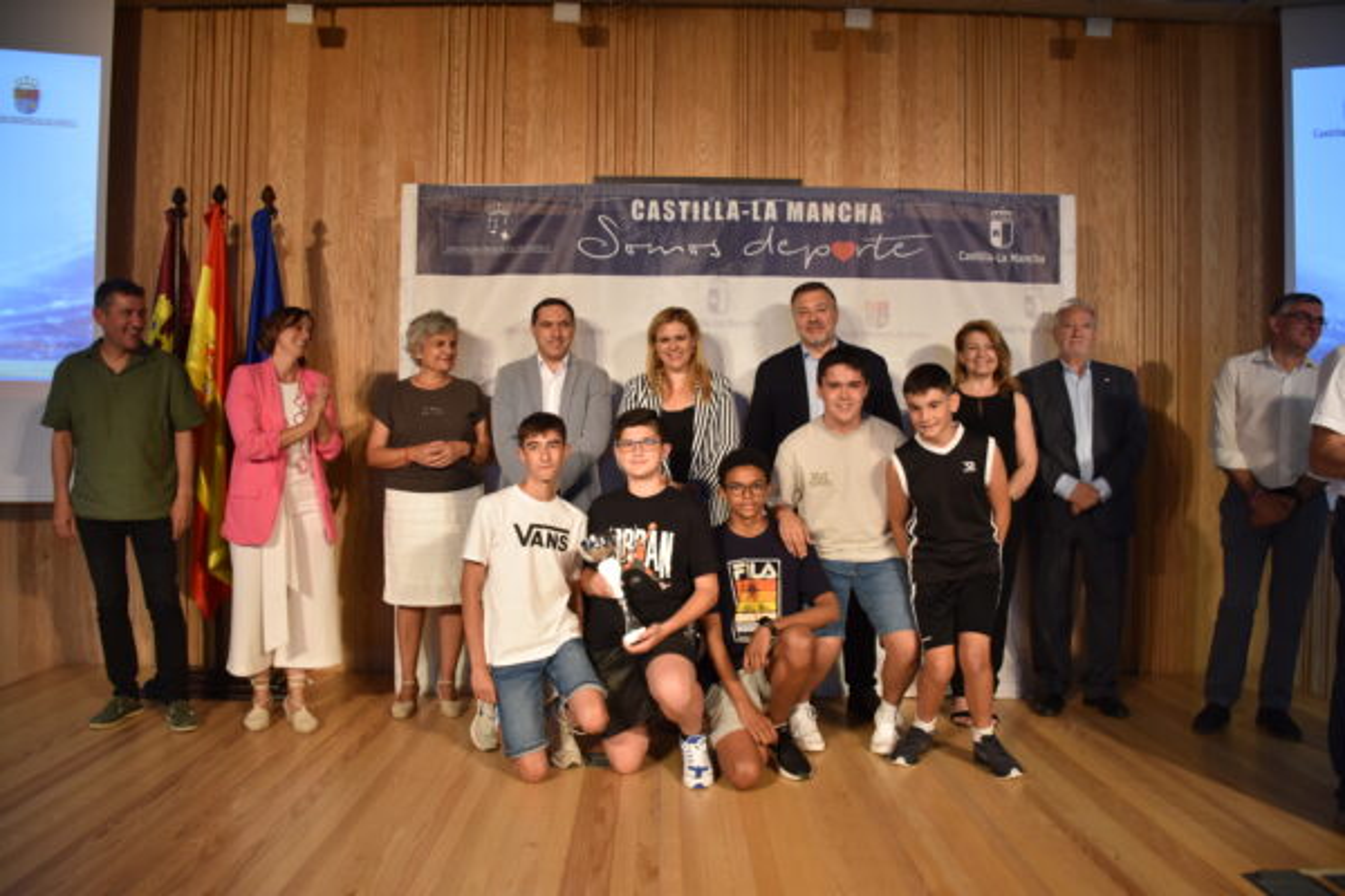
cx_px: 672
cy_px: 448
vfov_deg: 47.9
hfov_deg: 67.4
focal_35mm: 27
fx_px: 1009
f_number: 4
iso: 560
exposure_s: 1/60
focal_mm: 18
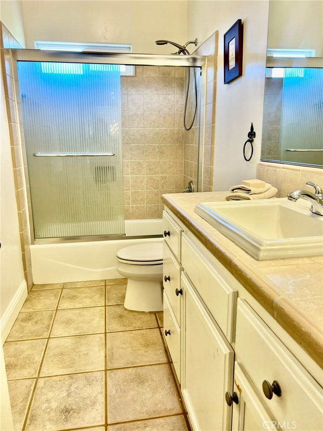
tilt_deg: -14.1
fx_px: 323
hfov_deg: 53.1
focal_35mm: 26
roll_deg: -0.6
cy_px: 216
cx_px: 162
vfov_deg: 67.3
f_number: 1.5
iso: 80
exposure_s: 1/120
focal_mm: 5.7
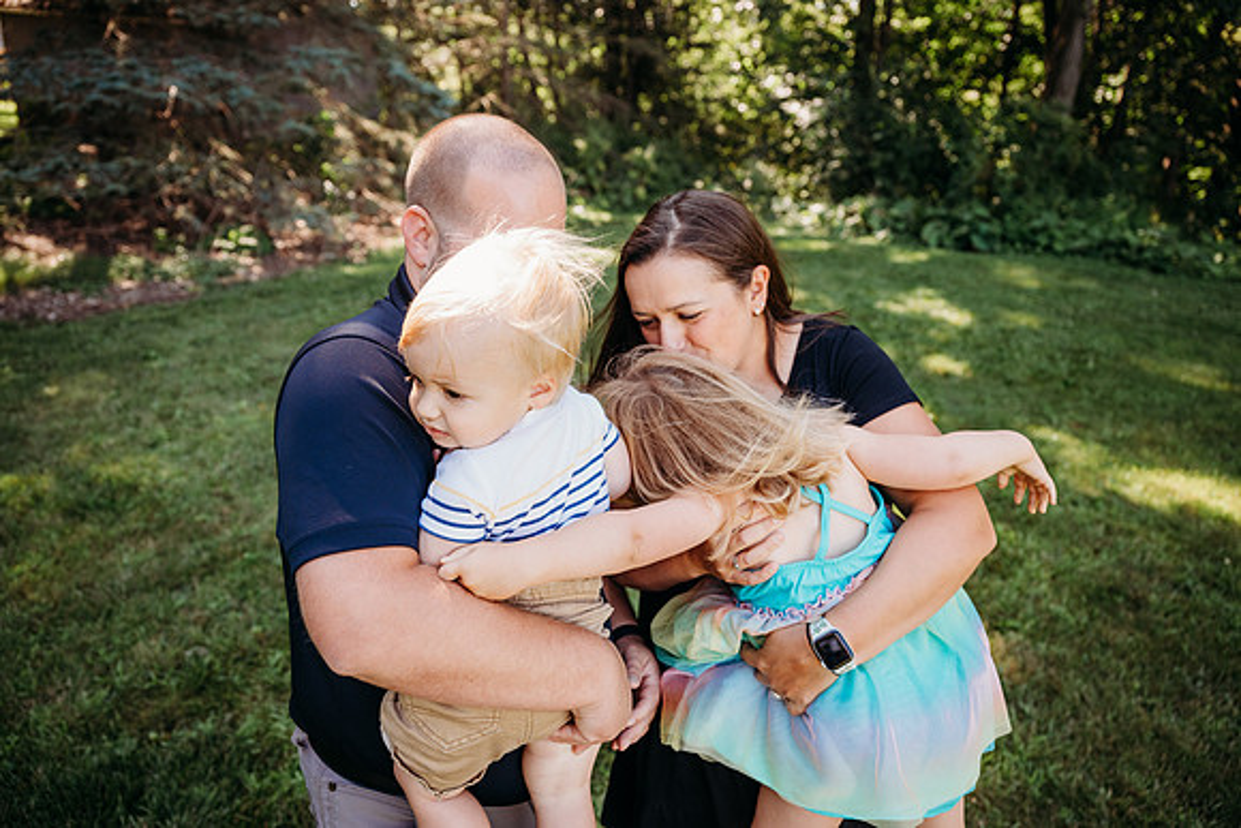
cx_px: 620
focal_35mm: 24
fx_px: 827
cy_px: 414
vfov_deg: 53.2
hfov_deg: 73.7
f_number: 3.2
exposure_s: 1/640
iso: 640
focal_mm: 24
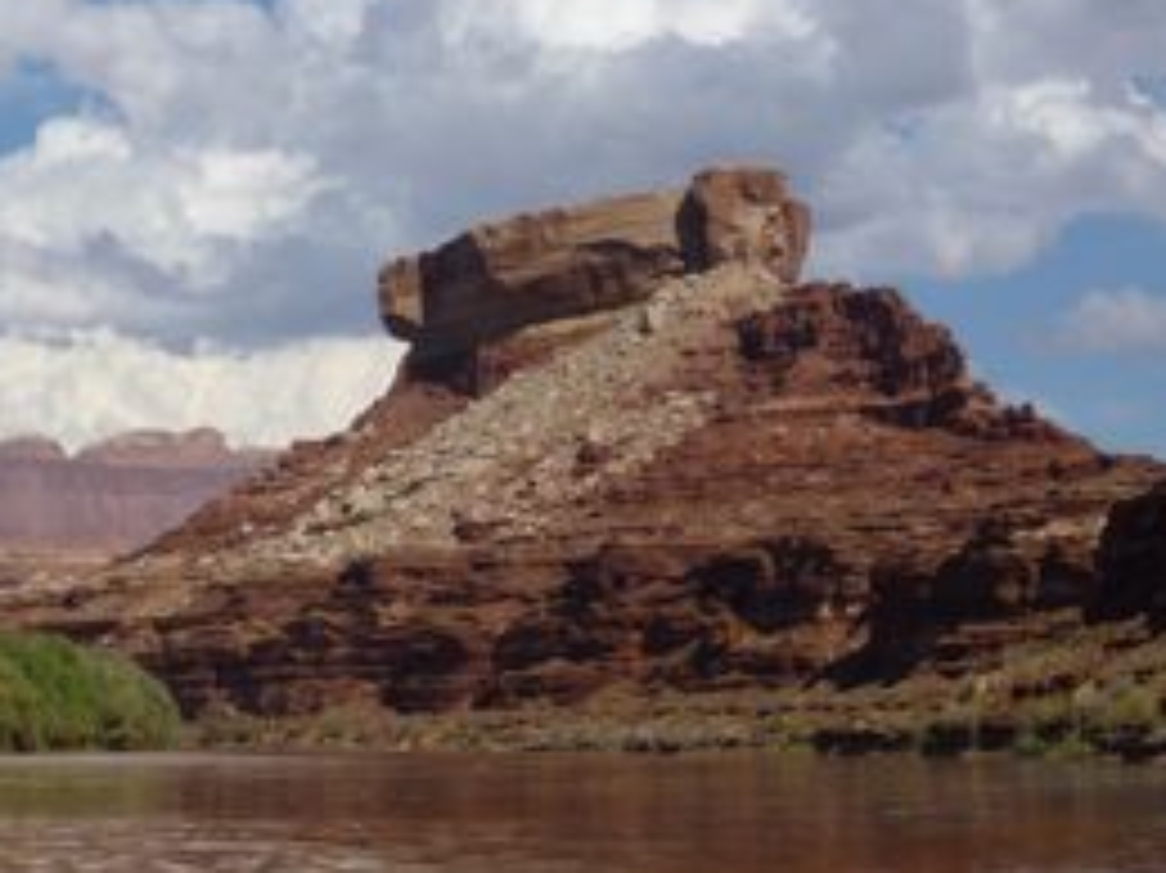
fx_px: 3165
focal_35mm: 94
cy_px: 536
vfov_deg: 15.7
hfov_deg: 20.1
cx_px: -36
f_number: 4
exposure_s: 1/1000
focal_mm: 6.8
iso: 80
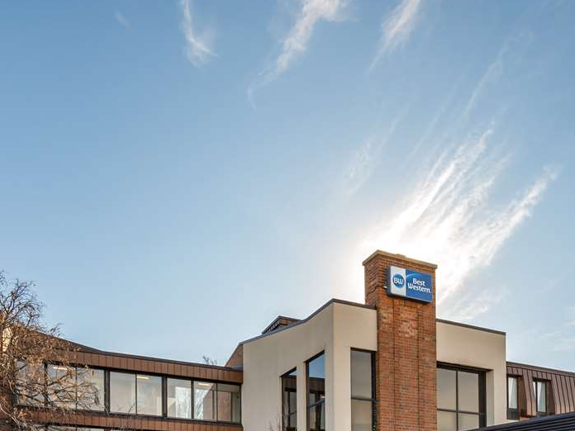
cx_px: 302
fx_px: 482
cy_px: 282
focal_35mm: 29
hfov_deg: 61.6
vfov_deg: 47.5
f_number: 10
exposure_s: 1/640
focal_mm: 14
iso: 200
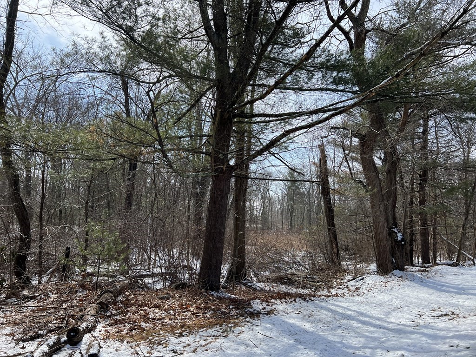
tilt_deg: +4.9
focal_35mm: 26
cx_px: 238
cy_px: 178
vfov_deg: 53.1
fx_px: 358
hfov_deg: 67.3
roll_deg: -1.5
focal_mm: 5.7
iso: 50
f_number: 1.5
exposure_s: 1/2208
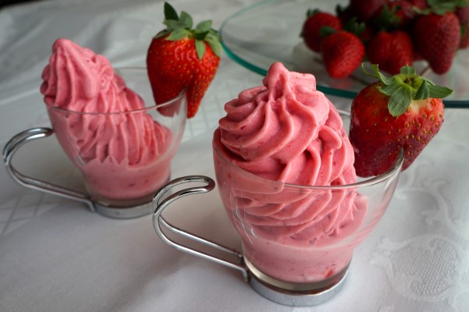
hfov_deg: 62.0
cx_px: 234
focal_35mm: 30
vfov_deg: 43.6
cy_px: 156
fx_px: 391
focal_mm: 20
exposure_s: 1/100
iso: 100
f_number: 8
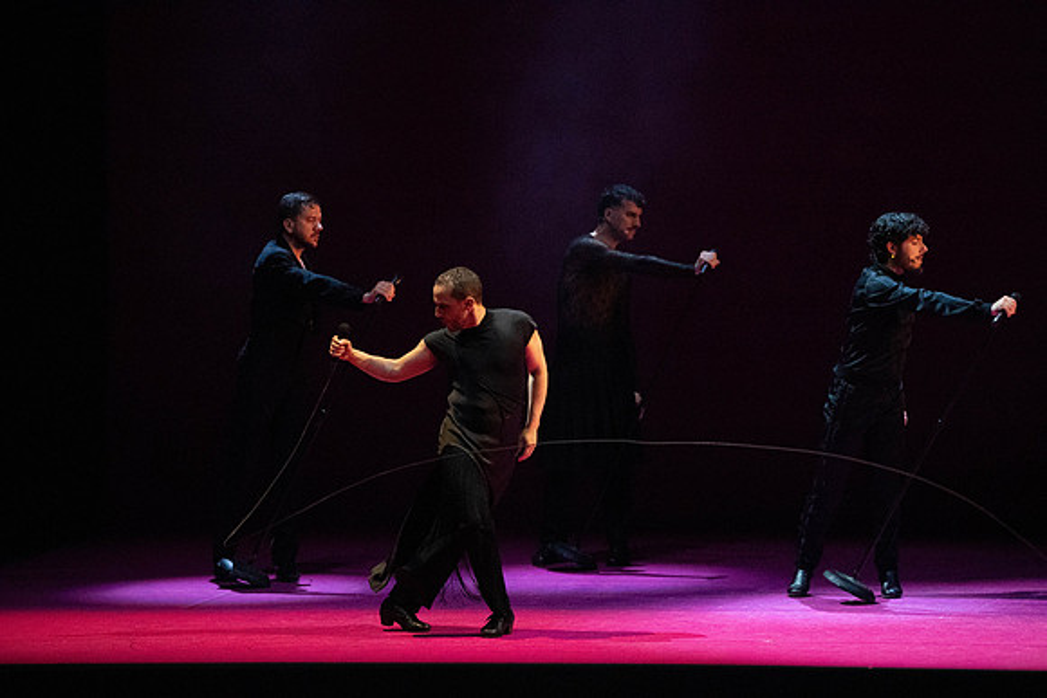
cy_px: 349
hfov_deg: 7.2
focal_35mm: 285
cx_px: 524
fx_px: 8290
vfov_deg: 4.8
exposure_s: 1/320
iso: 25600
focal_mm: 285
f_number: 5.6
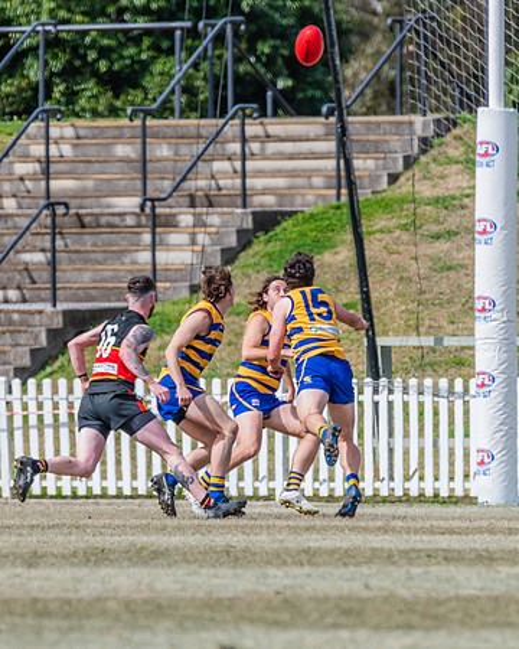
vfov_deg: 2.3
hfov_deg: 1.8
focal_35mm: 852
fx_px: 16364
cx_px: 218
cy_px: 325
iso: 800
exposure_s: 1/1600
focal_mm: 600
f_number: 11
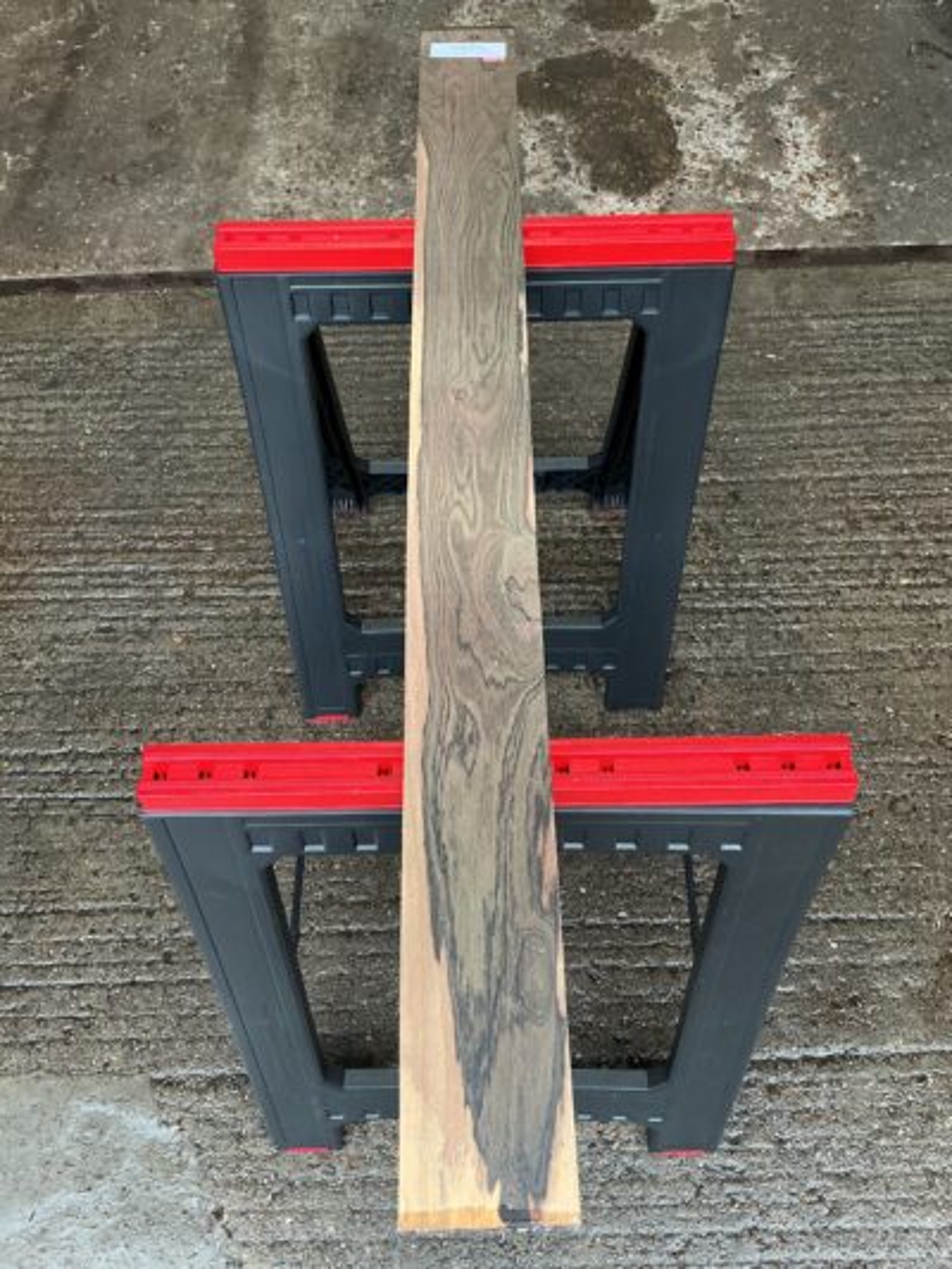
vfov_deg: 61.6
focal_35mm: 29
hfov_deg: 48.2
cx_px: 476
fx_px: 1063
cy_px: 634
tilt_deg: -60.5
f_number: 1.8
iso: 50
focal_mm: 3
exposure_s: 1/50
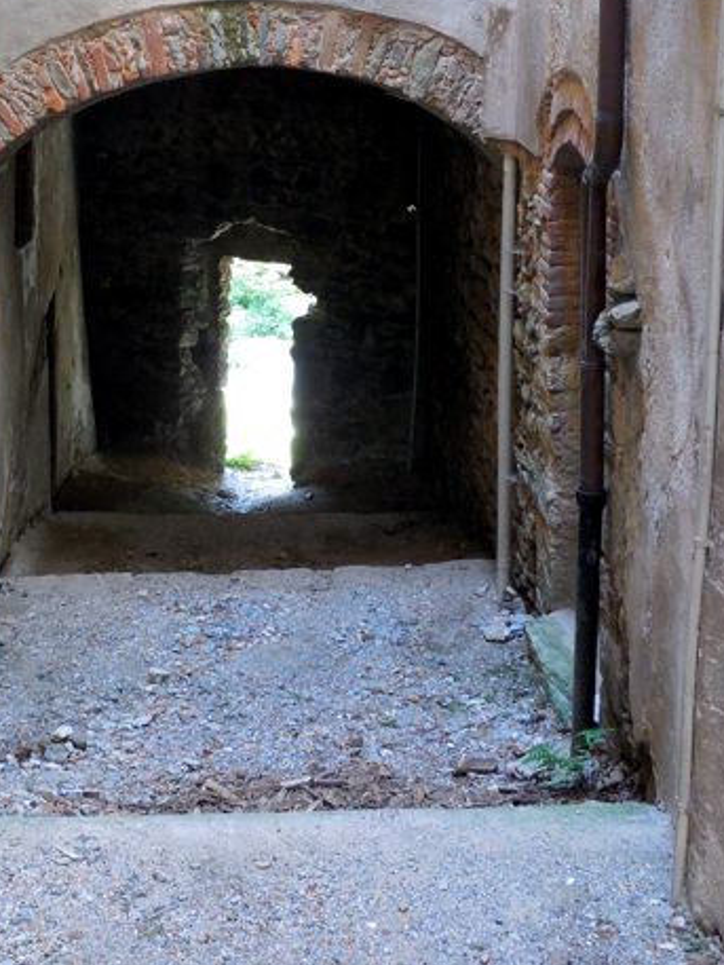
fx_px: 1561
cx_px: 213
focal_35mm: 56
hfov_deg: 25.9
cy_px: 256
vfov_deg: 33.7
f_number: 3.1
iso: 280
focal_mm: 4.5
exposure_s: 1/30
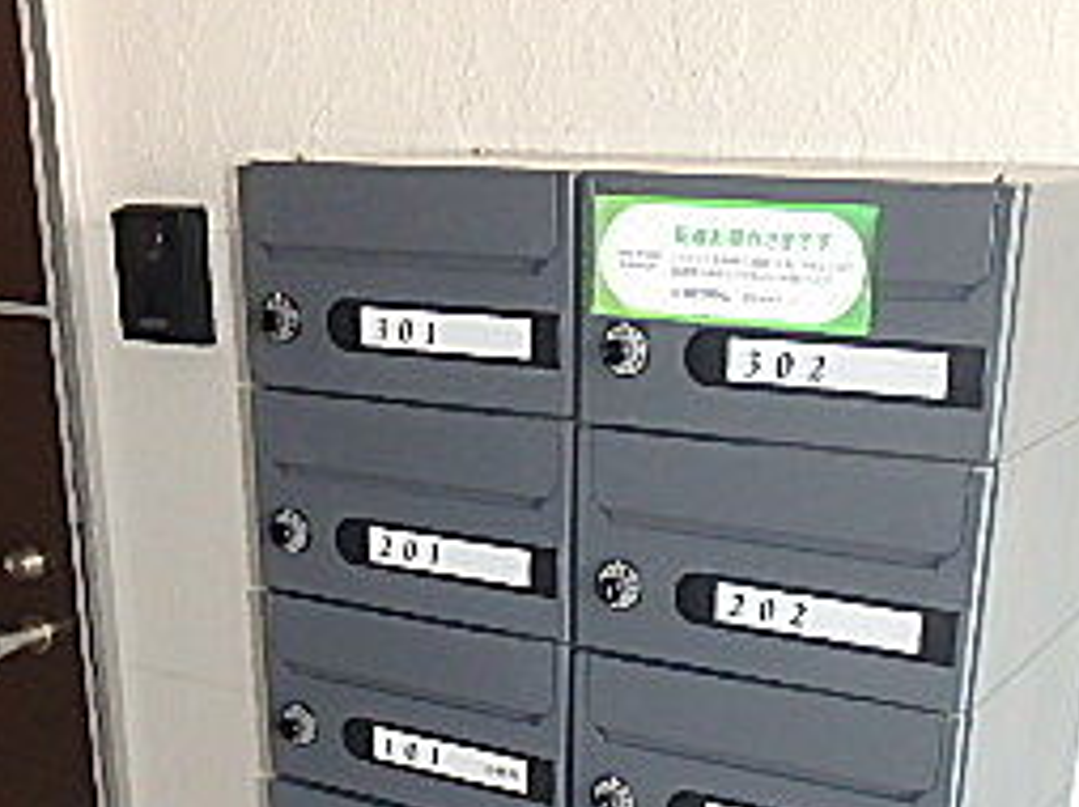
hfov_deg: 36.2
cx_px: 514
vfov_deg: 25.2
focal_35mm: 53
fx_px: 1650
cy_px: 926
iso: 320
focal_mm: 3.7
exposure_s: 1/30
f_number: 3.5
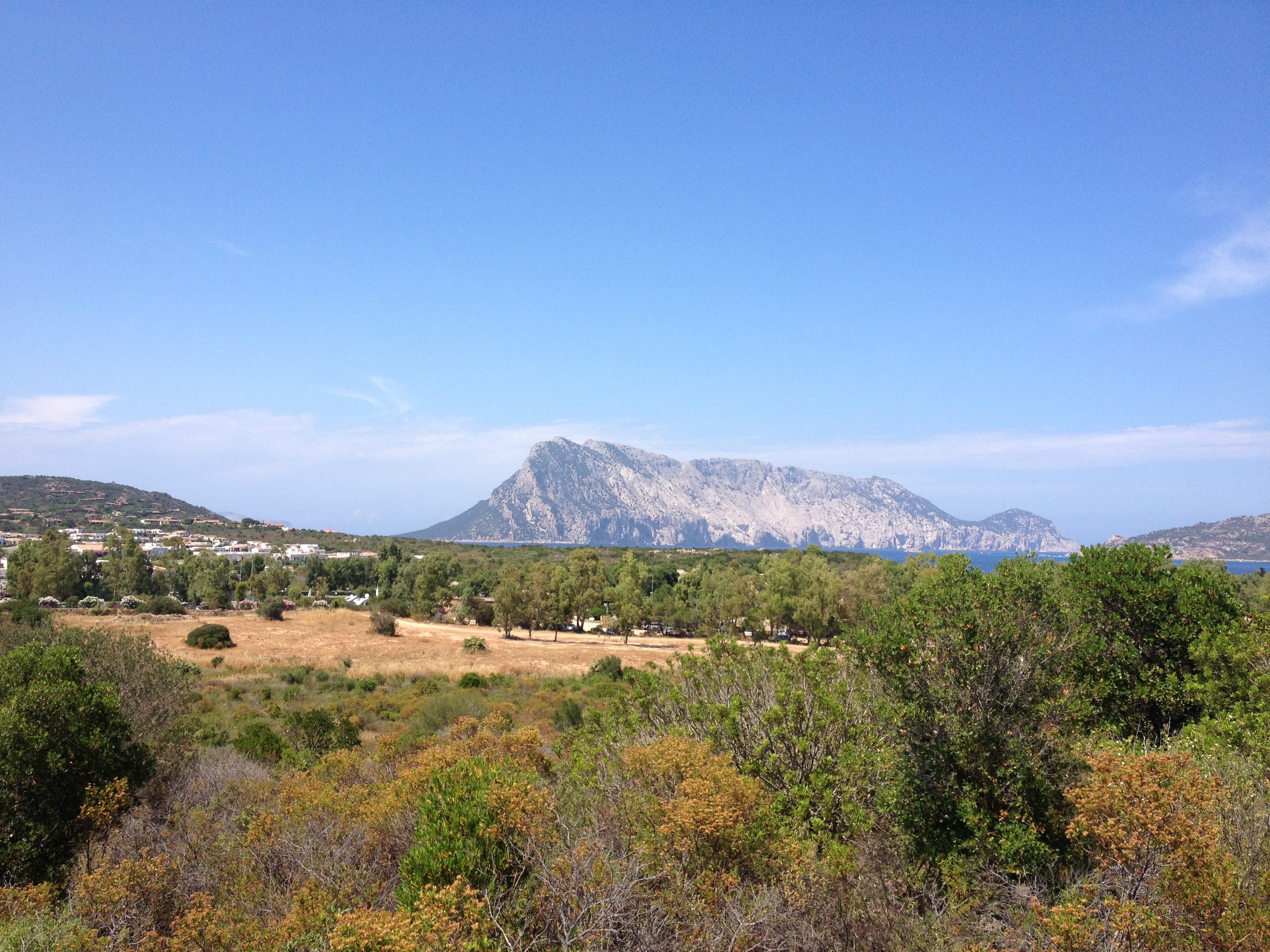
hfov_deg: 52.6
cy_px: 476
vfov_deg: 40.7
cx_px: 635
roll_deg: -0.4
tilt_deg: +0.4
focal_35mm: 35
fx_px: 1284
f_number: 2.4
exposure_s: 1/1577
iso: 50
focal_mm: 4.28
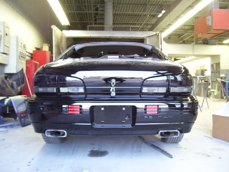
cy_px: 86
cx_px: 114
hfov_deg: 54.0
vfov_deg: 41.8
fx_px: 225
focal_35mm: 34
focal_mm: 5.6
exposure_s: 1/8
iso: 160
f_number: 2.7
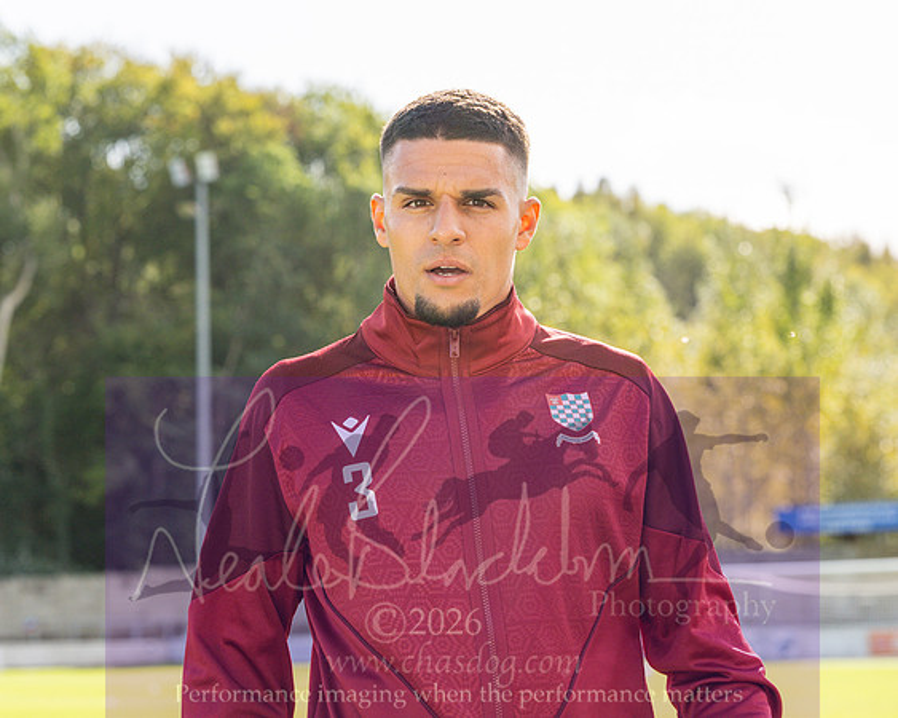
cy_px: 359
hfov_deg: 20.0
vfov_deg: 16.1
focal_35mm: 96
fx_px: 2545
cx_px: 449
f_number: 5.6
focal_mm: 85
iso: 400
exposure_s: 1/1000
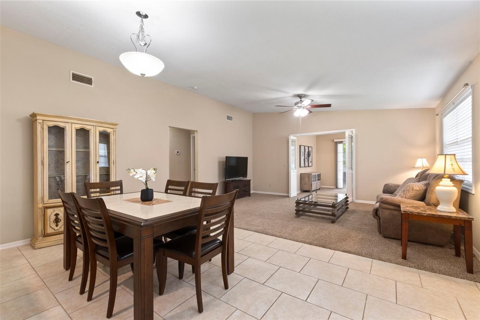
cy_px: 160
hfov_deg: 100.4
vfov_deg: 77.3
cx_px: 240
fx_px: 200
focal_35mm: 15
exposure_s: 1/6
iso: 400
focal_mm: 10
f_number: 7.1
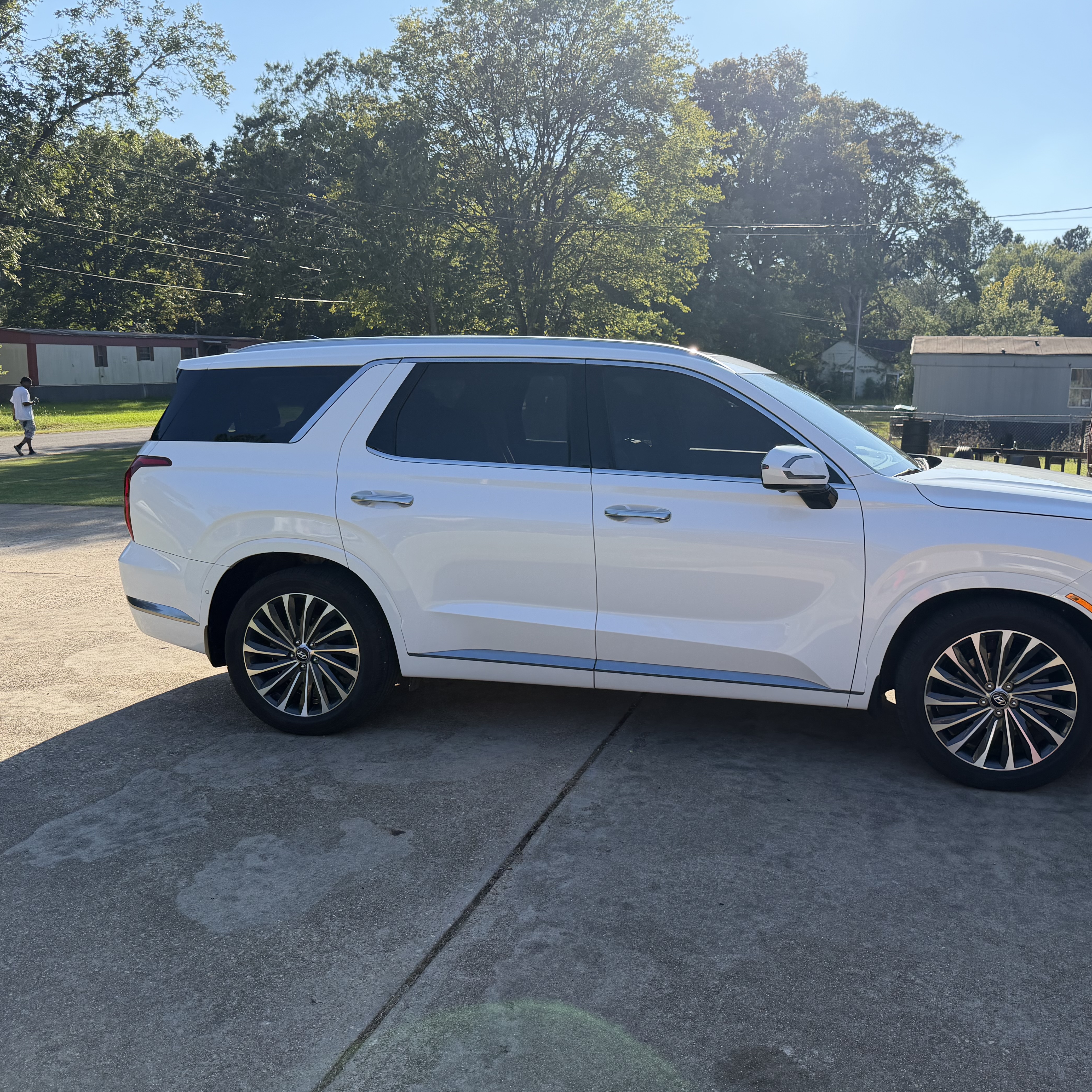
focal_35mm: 29
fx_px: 1035
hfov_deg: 55.1
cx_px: 667
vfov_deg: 55.6
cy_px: 544
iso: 100
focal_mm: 6.76
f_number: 1.78
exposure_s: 1/2801
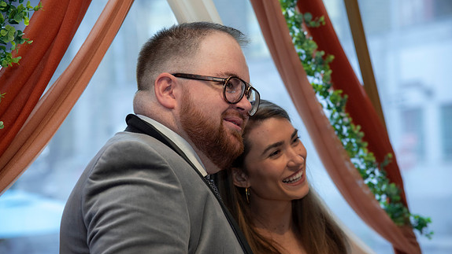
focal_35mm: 127
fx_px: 1522
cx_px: 228
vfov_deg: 9.6
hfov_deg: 16.9
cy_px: 133
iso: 800
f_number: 5
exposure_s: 1/125
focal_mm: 120
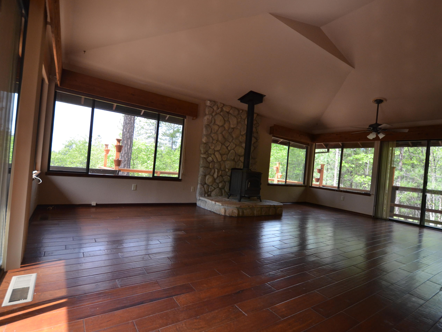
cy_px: 170
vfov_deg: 74.7
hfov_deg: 91.0
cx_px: 212
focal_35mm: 17
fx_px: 217
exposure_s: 1/640
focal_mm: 10
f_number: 3.5
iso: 800
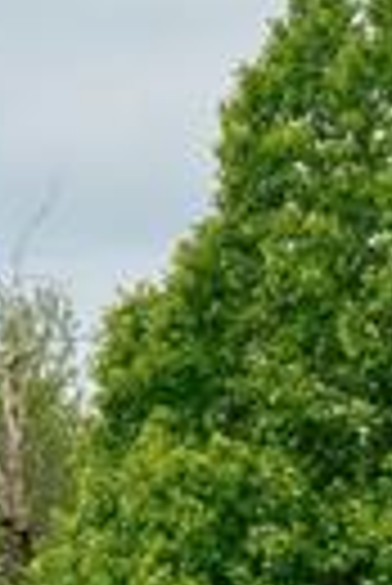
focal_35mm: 283
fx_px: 4610
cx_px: 221
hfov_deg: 4.9
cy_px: 832
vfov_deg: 7.2
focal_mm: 24
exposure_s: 1/80
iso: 160
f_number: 9
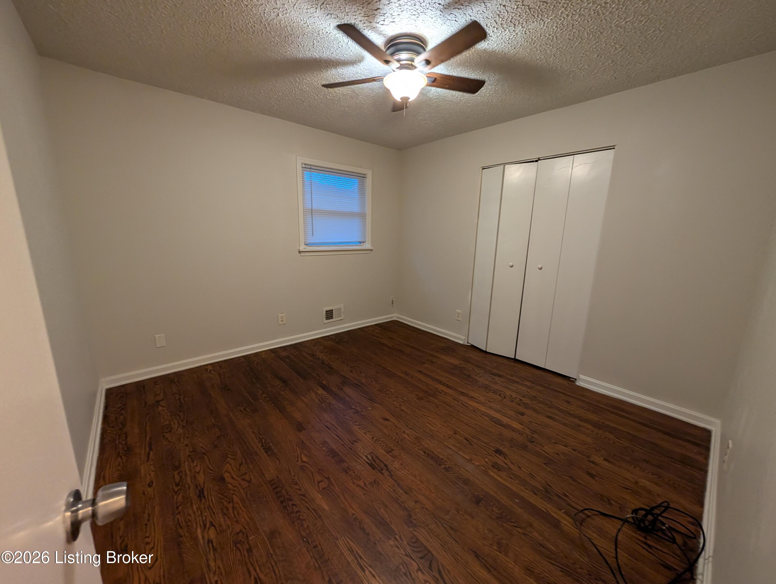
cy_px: 292
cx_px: 388
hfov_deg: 110.5
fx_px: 269
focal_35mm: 12
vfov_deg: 94.6
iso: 123
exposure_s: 1/40
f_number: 1.7
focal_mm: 2.02
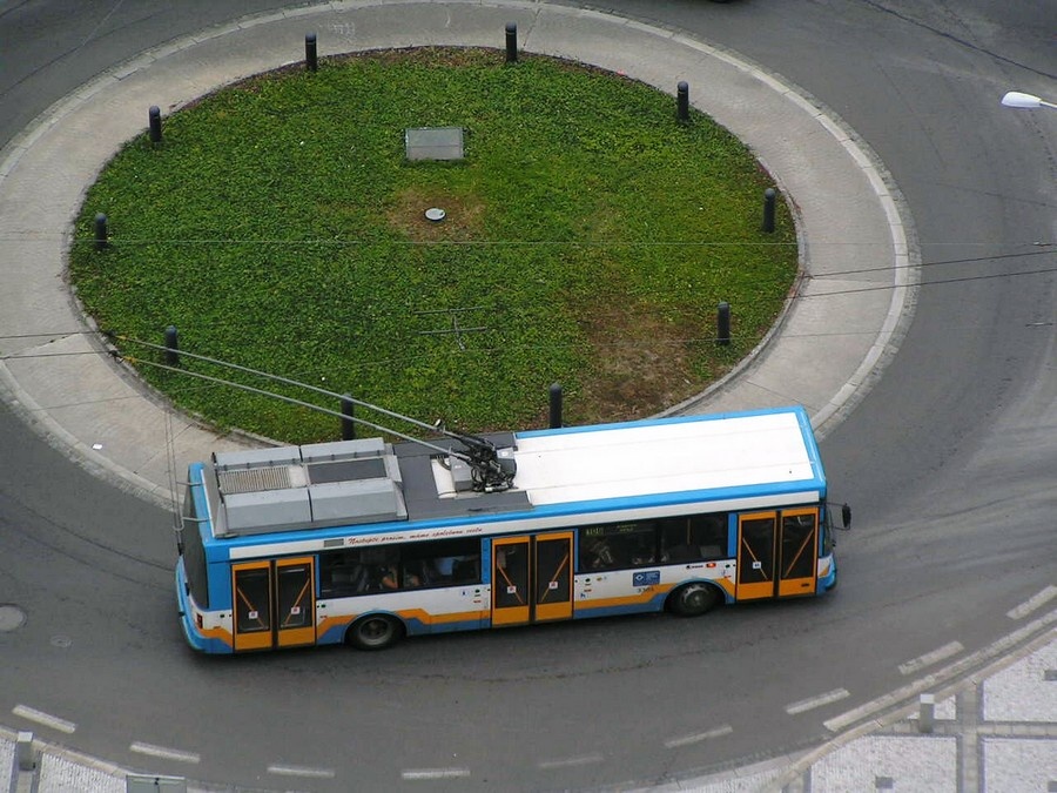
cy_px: 396
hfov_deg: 9.2
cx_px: 528
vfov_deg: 6.9
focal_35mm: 216
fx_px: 6596
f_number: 3.5
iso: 50
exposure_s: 1/1000
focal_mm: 33
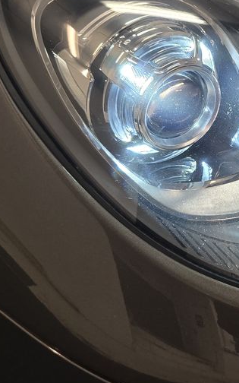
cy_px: 176
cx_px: 266
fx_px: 604
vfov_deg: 35.1
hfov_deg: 21.2
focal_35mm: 58
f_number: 1.7
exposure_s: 1/100
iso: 125
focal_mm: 6.3
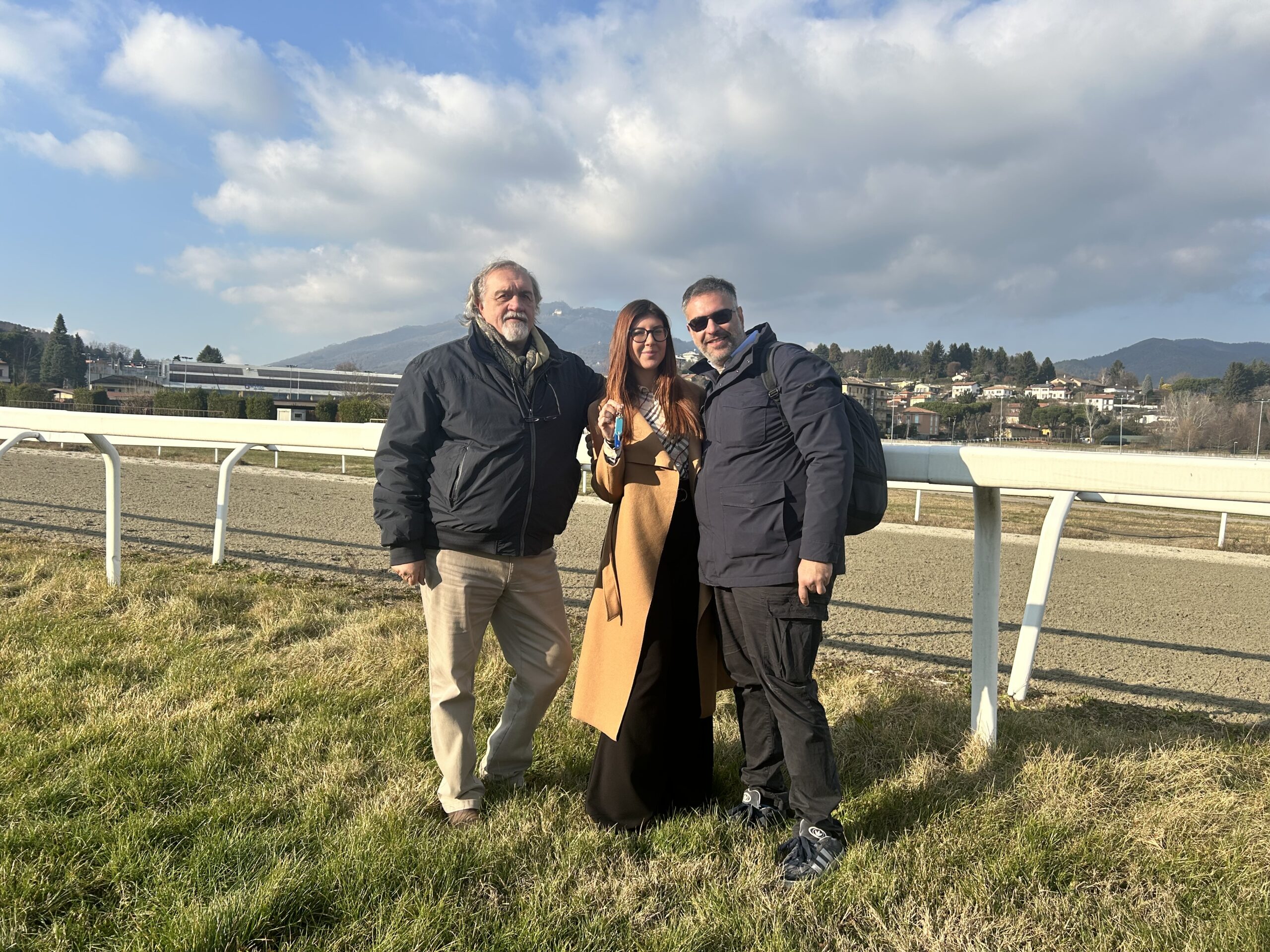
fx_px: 954
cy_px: 476
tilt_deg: -0.6
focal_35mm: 26
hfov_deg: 67.3
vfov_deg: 53.1
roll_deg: -1.7
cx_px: 635
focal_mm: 5.7
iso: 50
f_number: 1.5
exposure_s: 1/3077
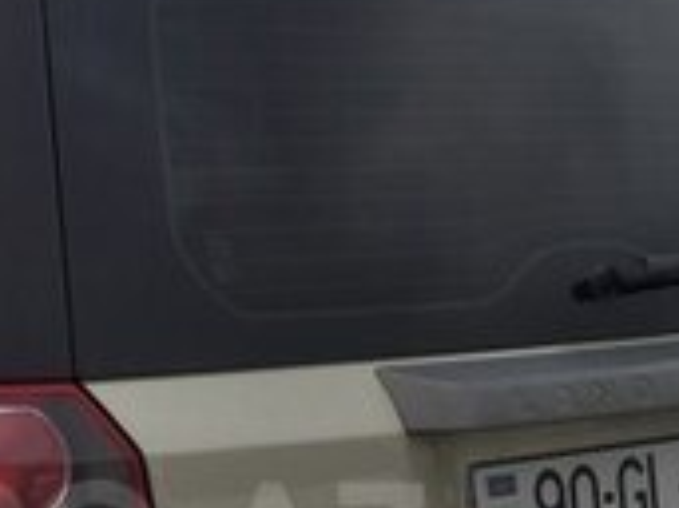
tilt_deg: -9.1
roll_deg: -1.8
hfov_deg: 17.2
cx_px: 20
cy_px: 542
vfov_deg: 13.0
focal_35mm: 112
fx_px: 2195
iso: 32
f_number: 2.2
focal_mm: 4.15
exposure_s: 1/2083
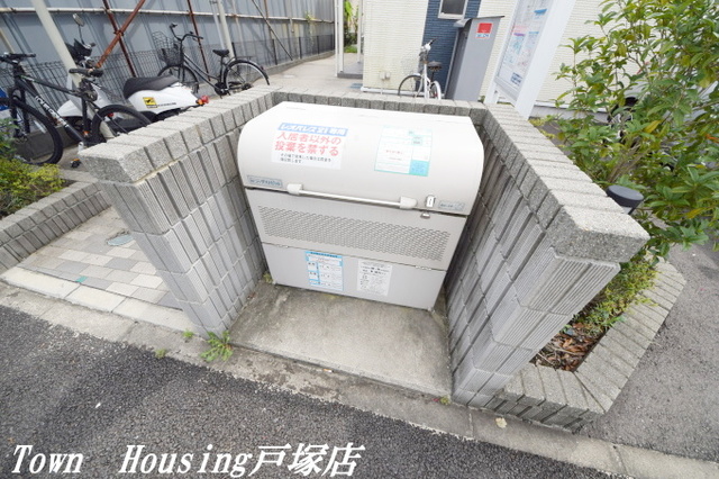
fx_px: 240
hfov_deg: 112.6
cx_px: 360
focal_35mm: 12
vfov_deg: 89.9
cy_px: 240
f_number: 8
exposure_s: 1/250
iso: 250
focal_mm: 8
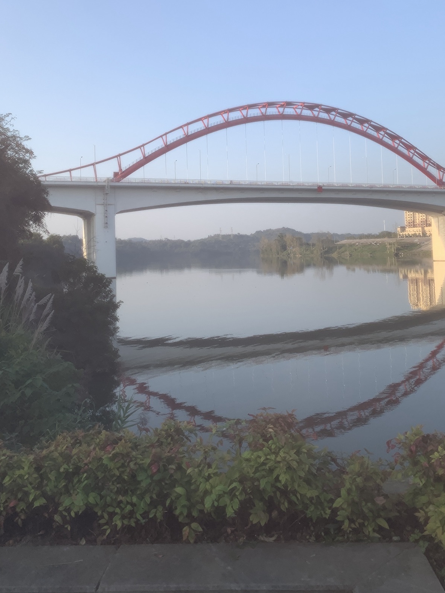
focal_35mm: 33
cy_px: 222
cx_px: 249
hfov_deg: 42.9
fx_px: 566
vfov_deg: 54.7
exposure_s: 1/842
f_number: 1.8
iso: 25
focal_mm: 4.25
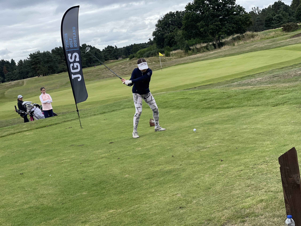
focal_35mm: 64
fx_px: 557
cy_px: 113
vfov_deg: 22.9
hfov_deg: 30.3
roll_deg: +10.4
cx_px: 150
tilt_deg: -7.6
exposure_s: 1/504
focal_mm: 7.5
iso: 20
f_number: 2.2
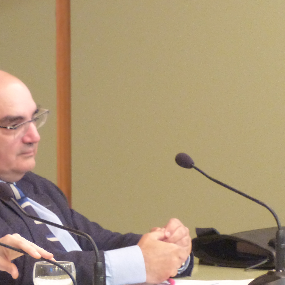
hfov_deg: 3.2
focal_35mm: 542
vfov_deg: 3.2
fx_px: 5049
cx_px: -47
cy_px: 122
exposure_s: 1/15
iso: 400
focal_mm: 39.1
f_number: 2.8
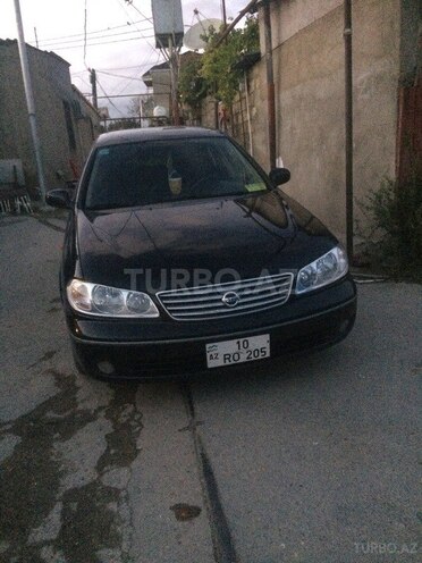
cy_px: 282
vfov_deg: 61.7
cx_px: 211
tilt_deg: -14.1
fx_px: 471
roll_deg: +0.6
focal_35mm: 29
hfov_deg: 48.2
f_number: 2.2
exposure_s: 1/17
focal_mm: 4.15
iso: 800
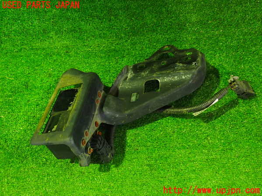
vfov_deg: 35.1
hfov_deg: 45.8
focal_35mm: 41
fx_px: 310
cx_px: 131
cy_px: 98
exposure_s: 1/13
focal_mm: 7.31
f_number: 2.8
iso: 800
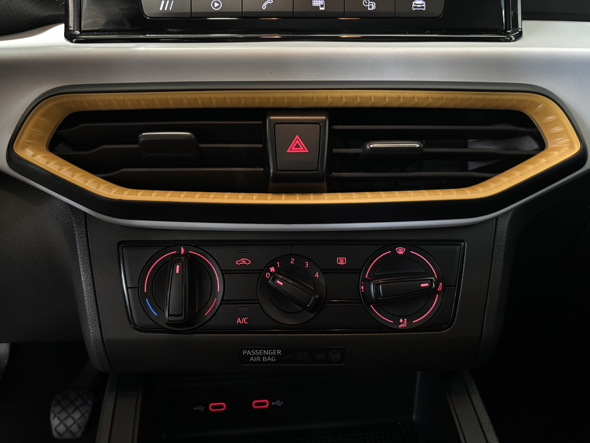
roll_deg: -0.2
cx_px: 295
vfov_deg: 53.1
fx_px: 443
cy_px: 222
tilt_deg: -11.4
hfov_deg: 67.3
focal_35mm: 26
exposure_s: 1/25
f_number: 1.6
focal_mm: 5.96
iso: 1000
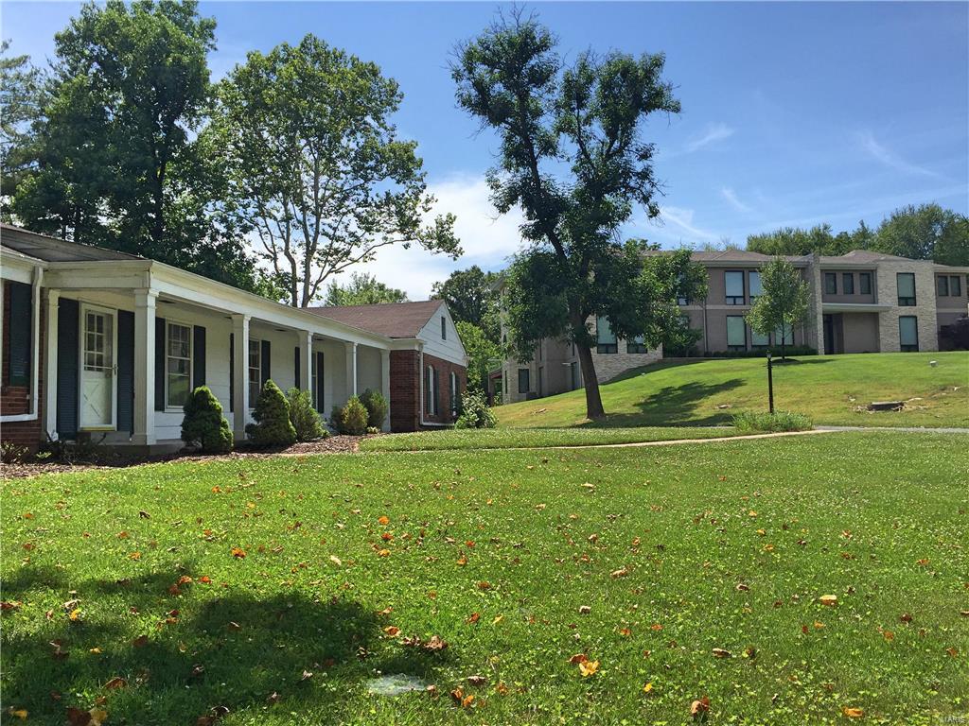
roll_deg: +0.6
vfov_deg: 48.2
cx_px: 484
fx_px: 812
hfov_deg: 61.7
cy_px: 363
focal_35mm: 29
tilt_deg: +5.5
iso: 32
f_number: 2.2
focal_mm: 4.15
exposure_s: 1/2198
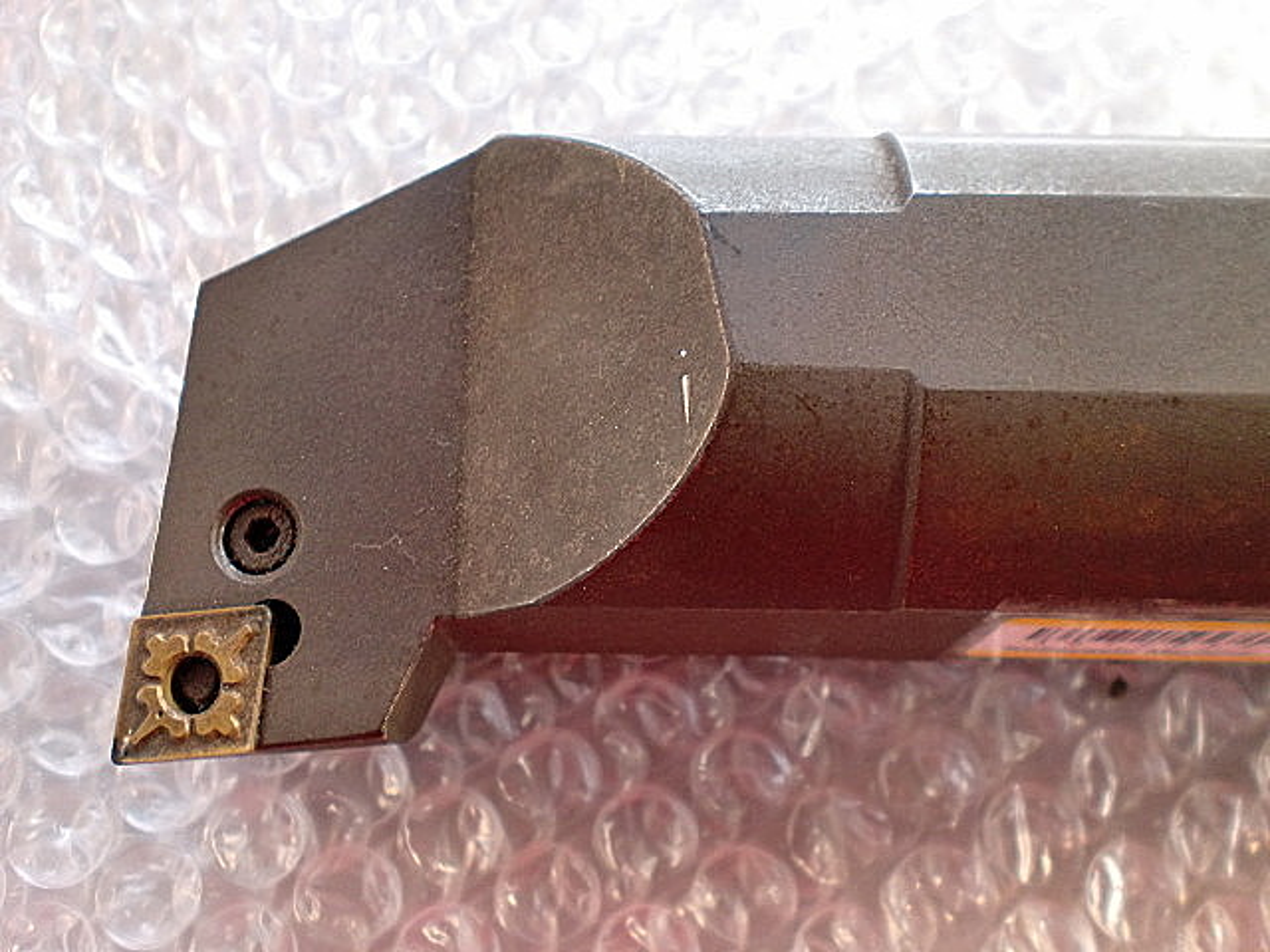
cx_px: 635
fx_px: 1284
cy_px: 476
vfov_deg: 40.7
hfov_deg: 52.6
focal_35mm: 35
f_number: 3.1
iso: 160
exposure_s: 1/60
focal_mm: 6.3
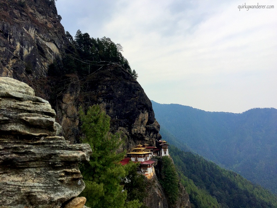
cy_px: 104
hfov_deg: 61.7
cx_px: 138
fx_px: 232
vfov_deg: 48.2
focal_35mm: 29
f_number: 2.2
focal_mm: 4.15
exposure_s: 1/3300
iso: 32
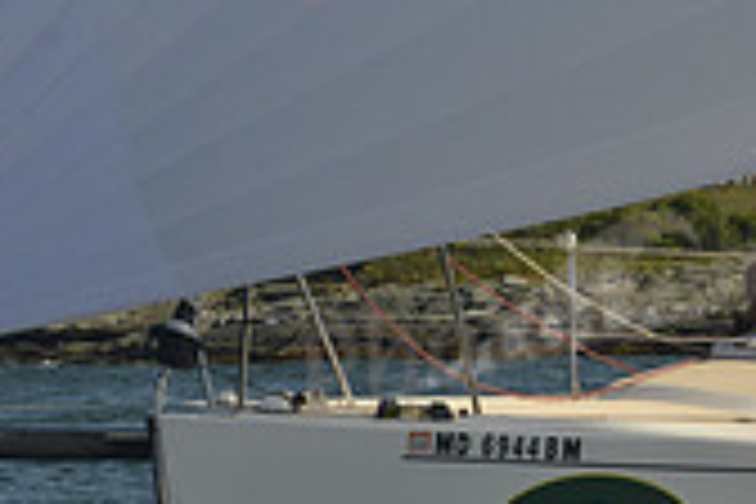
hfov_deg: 8.3
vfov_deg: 5.7
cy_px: 475
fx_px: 5082
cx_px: 1166
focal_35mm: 242
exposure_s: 1/1250
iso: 400
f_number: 8
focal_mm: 70
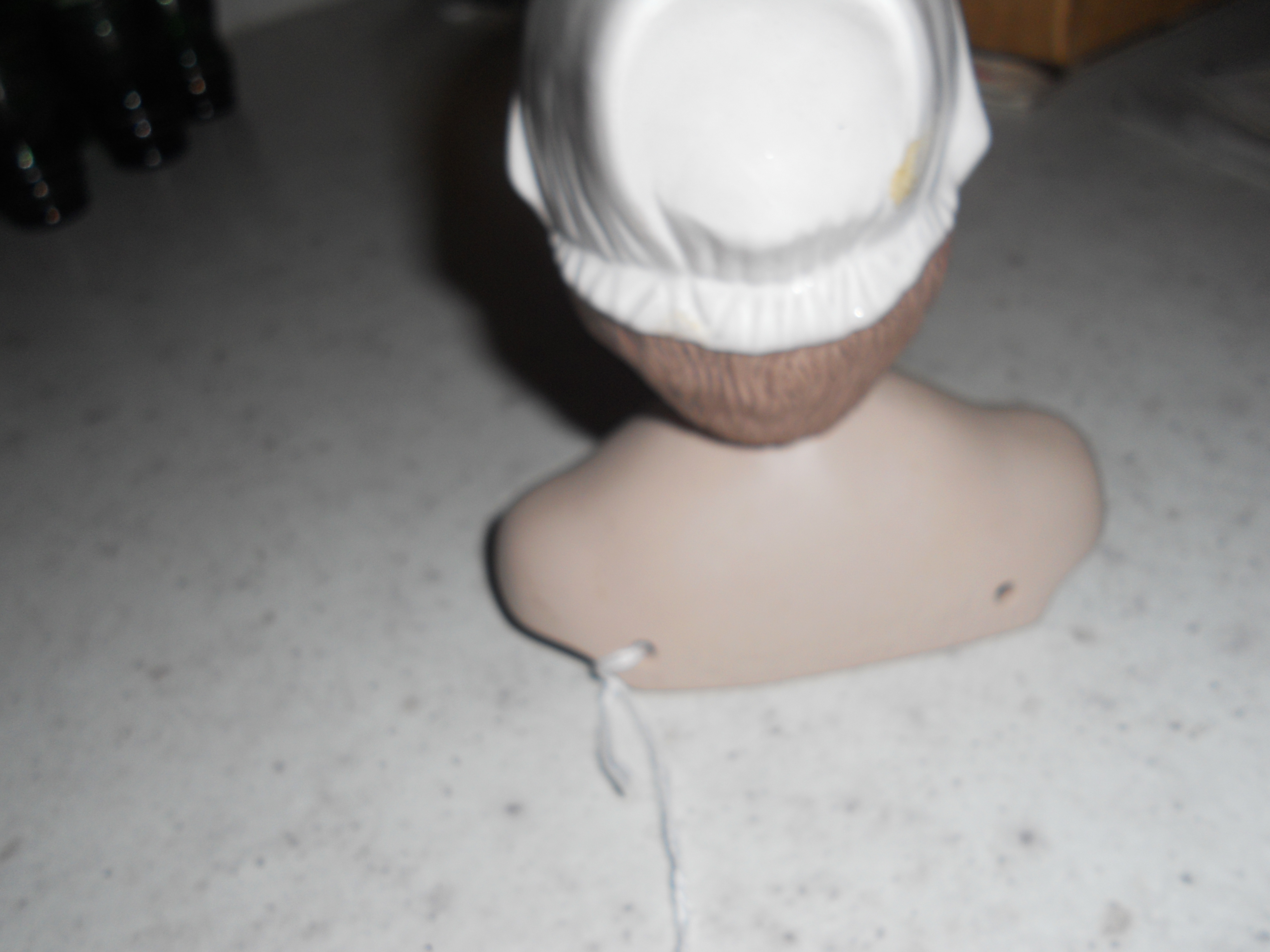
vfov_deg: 44.2
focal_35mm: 32
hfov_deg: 56.8
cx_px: 635
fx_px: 1174
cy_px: 476
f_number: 8.8
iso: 80
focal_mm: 5.8
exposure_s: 1/25
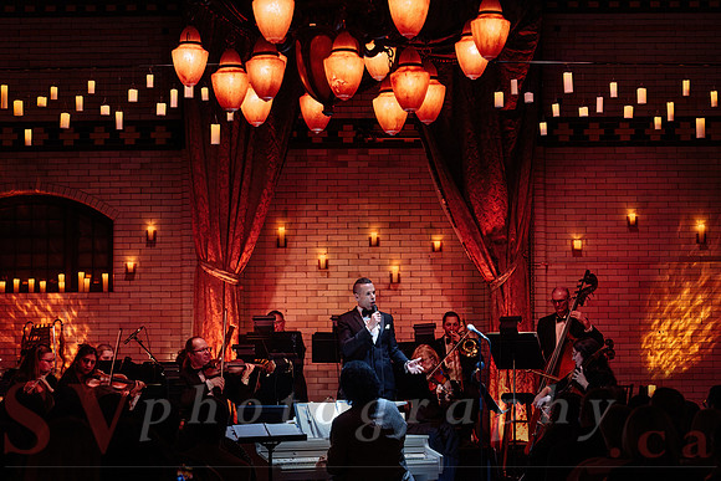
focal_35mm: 74
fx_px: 1477
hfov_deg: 27.4
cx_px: 371
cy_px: 240
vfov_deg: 18.5
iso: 2000
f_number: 3.5
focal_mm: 70
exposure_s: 1/80
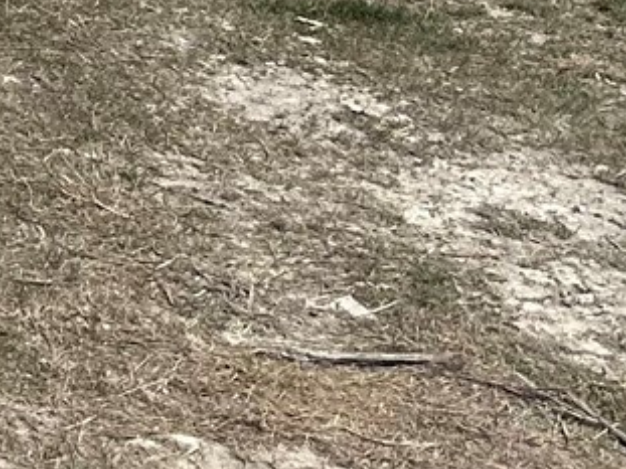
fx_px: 2856
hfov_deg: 11.4
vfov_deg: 8.5
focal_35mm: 158
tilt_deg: -3.1
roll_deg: -3.4
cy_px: -676
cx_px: -570
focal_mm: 6.86
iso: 80
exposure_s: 1/8197
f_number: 1.78
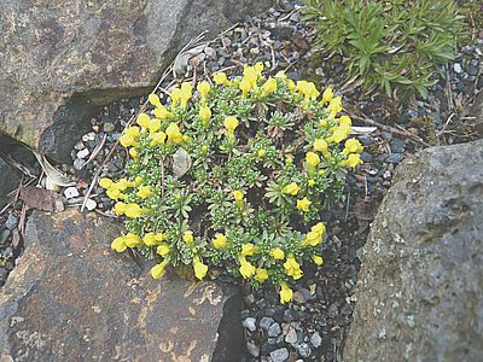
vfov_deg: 49.7
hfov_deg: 63.4
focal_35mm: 28
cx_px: 242
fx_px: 391
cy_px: 181
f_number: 2.8
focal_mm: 4.6
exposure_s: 1/200
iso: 100
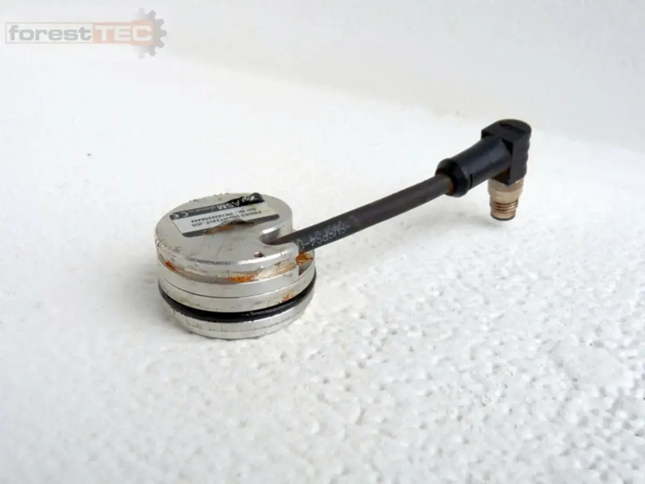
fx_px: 727
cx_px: 322
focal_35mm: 39
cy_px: 242
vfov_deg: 36.8
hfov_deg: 47.9
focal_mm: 4.8
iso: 100
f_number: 3.2
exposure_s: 1/100
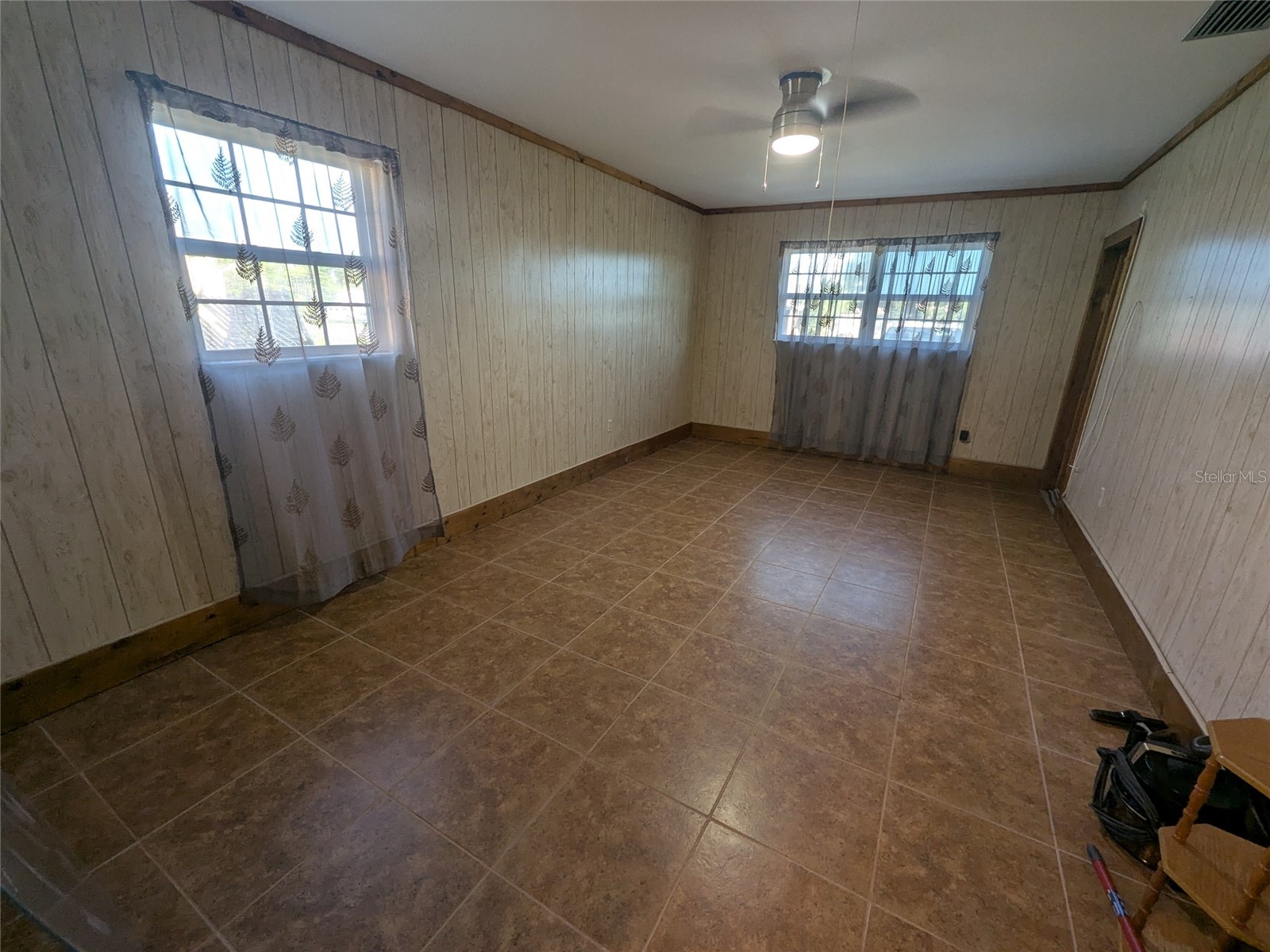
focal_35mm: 13
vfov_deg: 89.9
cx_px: 635
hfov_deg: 106.2
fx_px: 477
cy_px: 476
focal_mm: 1.95
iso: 40
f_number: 2.2
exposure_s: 1/30
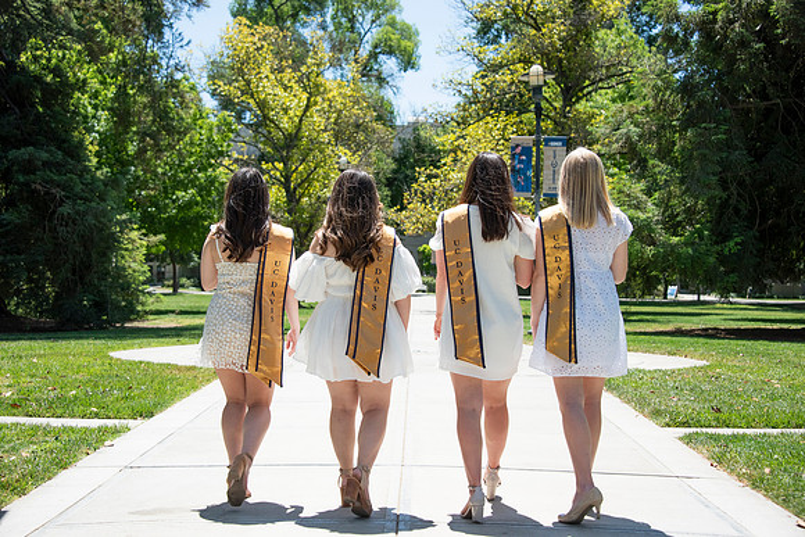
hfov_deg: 35.6
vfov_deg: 24.2
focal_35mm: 56
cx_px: 402
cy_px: 268
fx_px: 1252
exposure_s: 1/2500
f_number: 5.6
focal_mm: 56
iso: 500
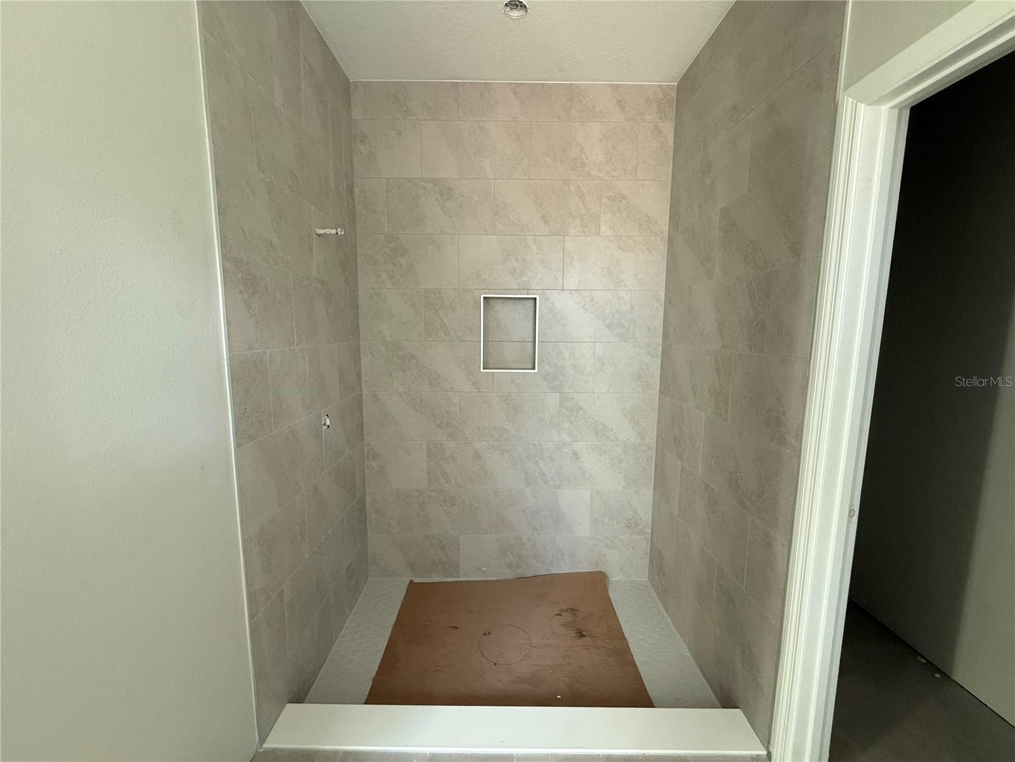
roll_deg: -0.4
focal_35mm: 14
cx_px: 508
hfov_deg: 102.1
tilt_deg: -7.4
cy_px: 381
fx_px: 411
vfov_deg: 85.7
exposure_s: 1/60
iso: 500
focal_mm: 2.22
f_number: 2.2
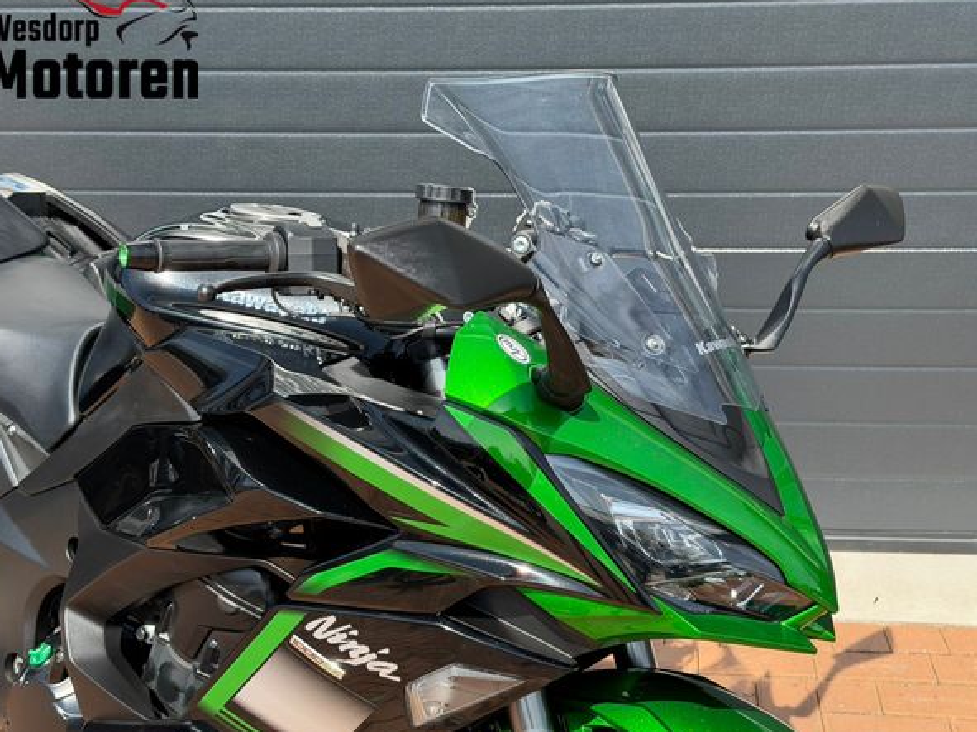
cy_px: 385
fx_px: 1467
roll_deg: +3.5
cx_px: 516
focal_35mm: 52
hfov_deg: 36.8
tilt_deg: -19.3
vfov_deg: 28.0
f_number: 1.78
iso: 80
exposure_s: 1/1715
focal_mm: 6.76
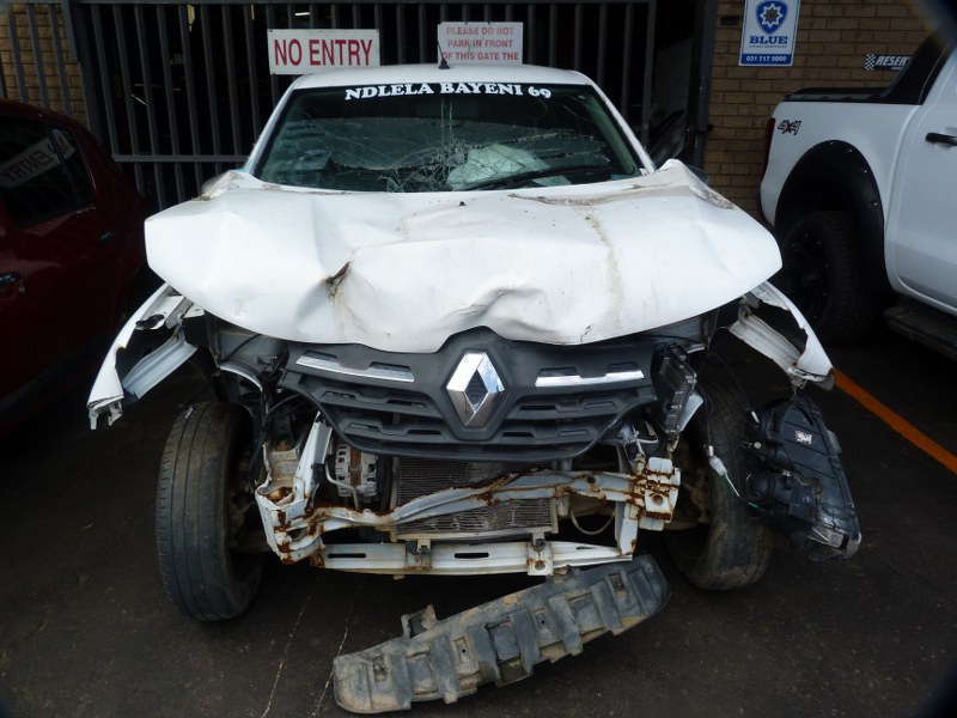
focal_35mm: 25
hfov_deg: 69.4
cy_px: 359
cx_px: 478
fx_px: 691
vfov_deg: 54.9
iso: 80
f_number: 4
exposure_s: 1/200
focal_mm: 4.5
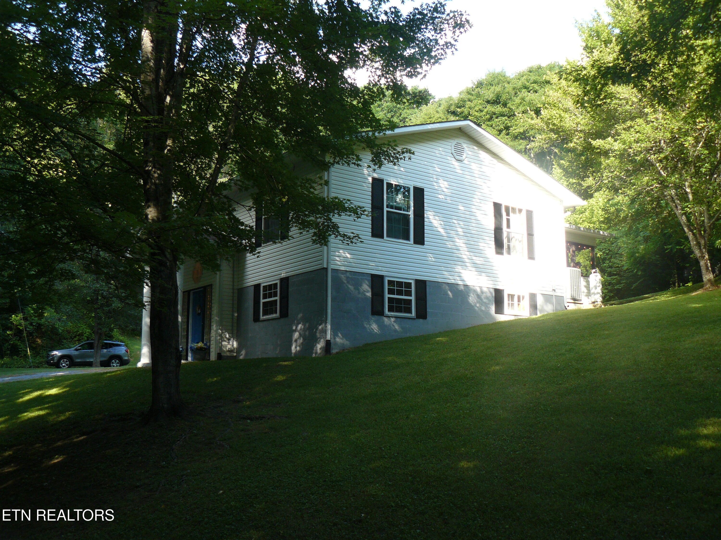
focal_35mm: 36
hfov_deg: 51.4
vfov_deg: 39.7
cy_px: 270
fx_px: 750
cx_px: 360
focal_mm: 6
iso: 100
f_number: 3.2
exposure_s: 1/100
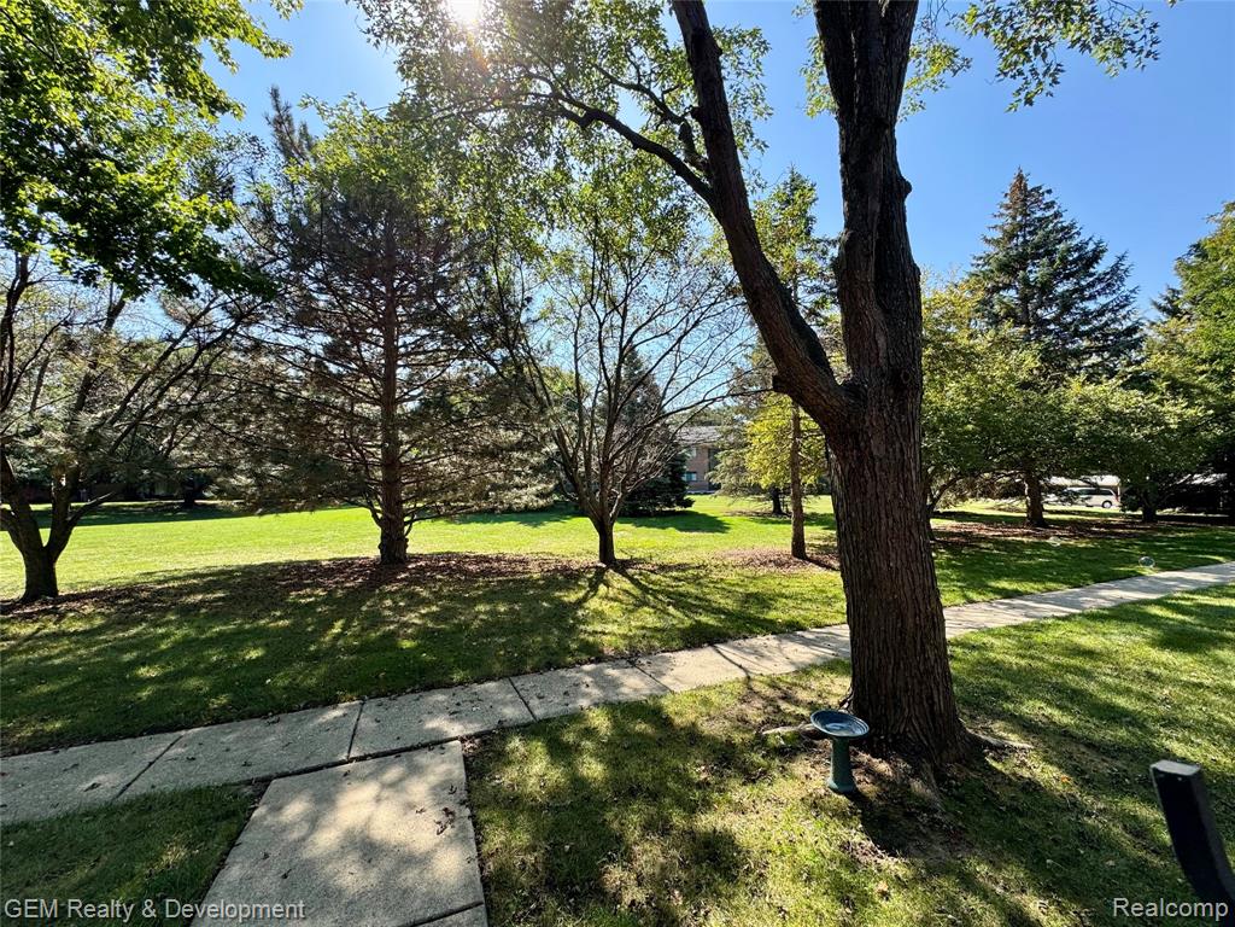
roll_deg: +0.3
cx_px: 618
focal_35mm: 14
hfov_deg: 102.1
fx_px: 499
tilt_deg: +2.7
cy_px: 464
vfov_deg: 85.7
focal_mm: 2.22
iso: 40
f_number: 2.2
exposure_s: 1/456
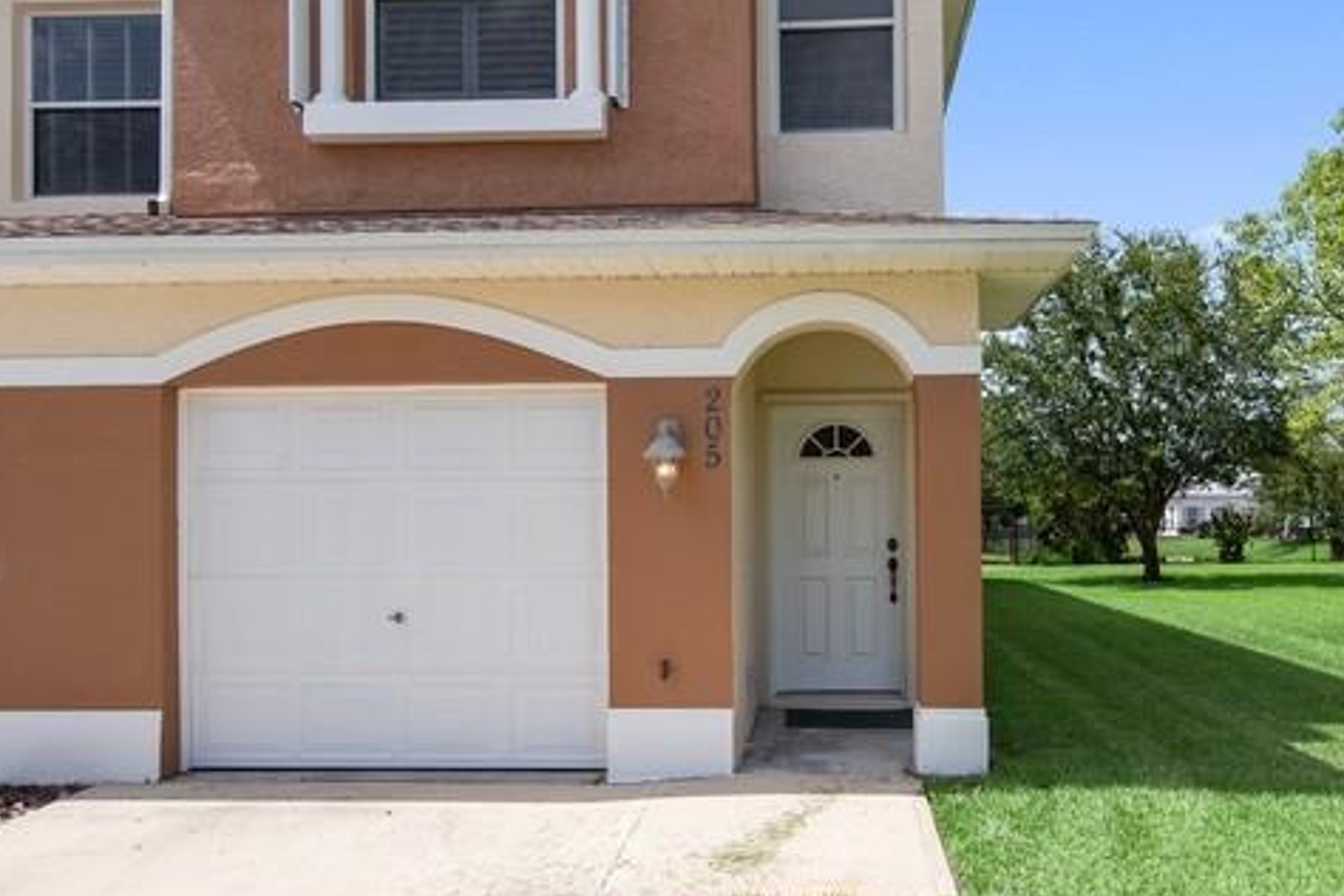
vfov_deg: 47.4
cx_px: 800
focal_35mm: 27
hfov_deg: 66.8
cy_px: 319
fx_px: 1008
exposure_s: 1/250
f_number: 8
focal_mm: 16
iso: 200
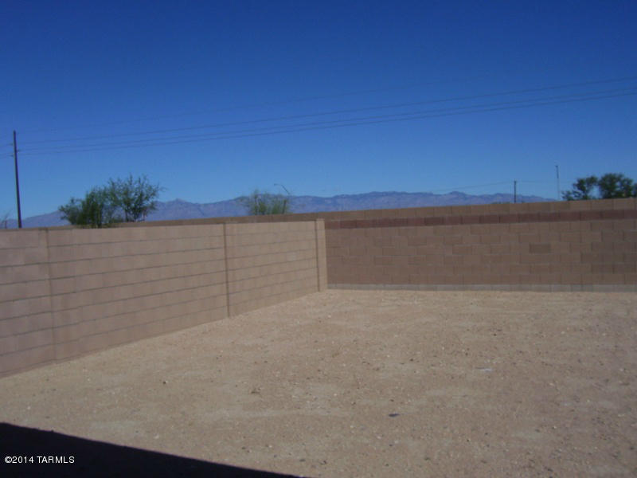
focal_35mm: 34
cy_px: 239
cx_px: 318
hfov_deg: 54.0
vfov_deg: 41.8
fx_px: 626
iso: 80
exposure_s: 1/1500
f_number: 4.8
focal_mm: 5.6
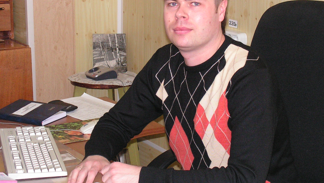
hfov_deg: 22.9
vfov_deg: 13.0
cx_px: 165
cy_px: 72
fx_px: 799
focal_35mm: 93
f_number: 3.3
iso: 200
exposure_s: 1/80
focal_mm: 11
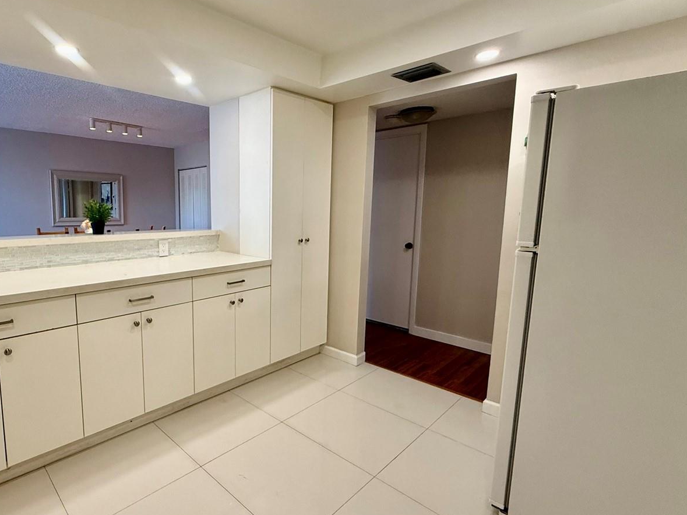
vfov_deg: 68.7
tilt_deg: -7.5
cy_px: 258
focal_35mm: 19
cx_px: 235
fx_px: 377
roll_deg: +0.2
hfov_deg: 82.1
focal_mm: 2.22
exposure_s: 1/120
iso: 250
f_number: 2.2
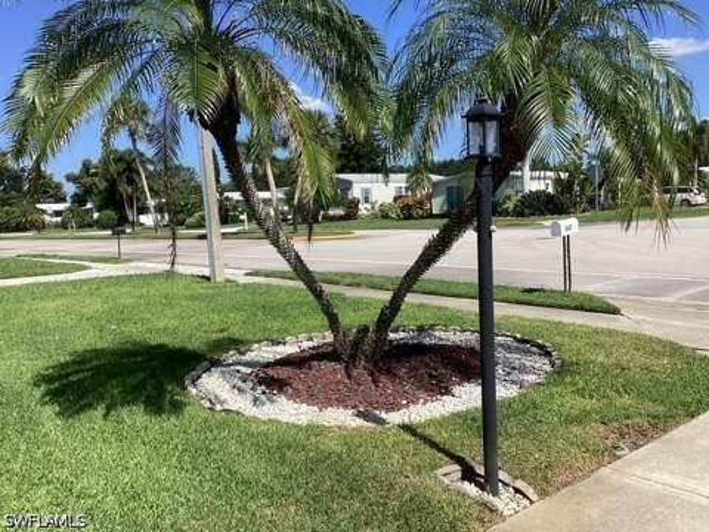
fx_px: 635
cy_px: 266
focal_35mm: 31
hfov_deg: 58.4
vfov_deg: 45.4
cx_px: 354
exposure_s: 1/1508
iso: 25
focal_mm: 3.3
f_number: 2.4
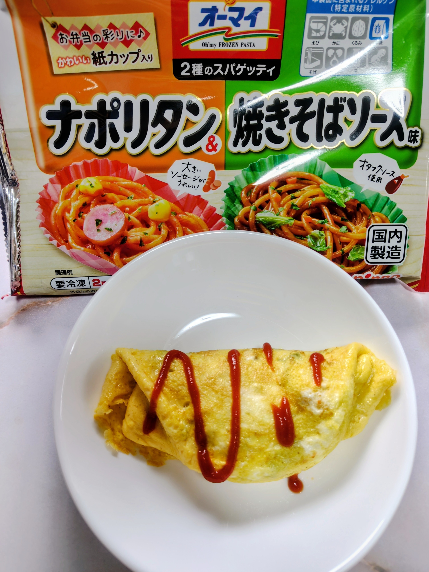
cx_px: 214
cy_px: 286
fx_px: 380
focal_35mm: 23
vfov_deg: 73.9
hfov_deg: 58.9
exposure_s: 1/120
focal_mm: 5.56
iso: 81
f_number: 1.88
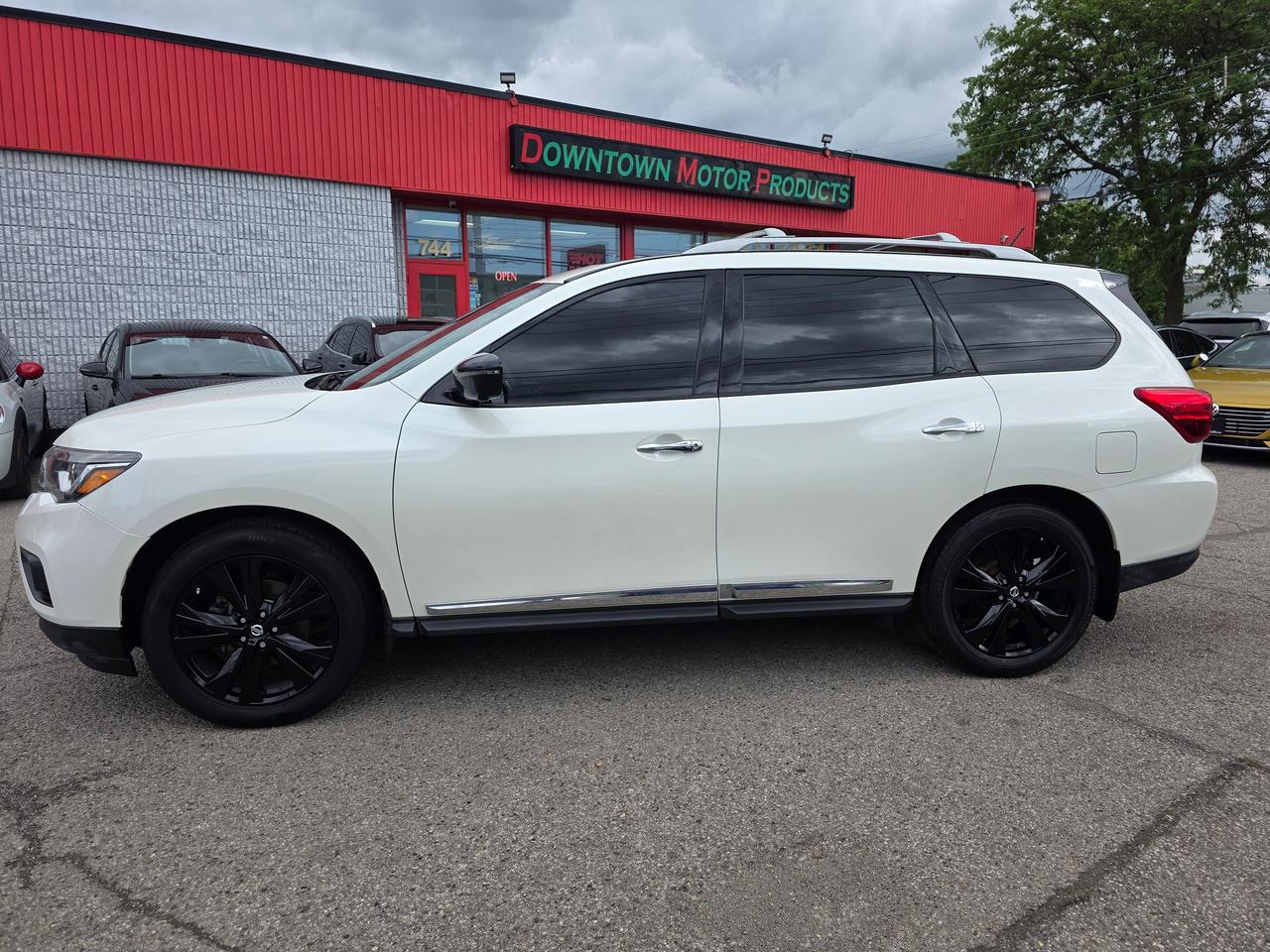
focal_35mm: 23
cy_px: 476
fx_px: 844
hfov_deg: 73.9
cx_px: 635
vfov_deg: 58.9
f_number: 1.7
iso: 80
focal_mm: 6.3
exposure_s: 1/3418
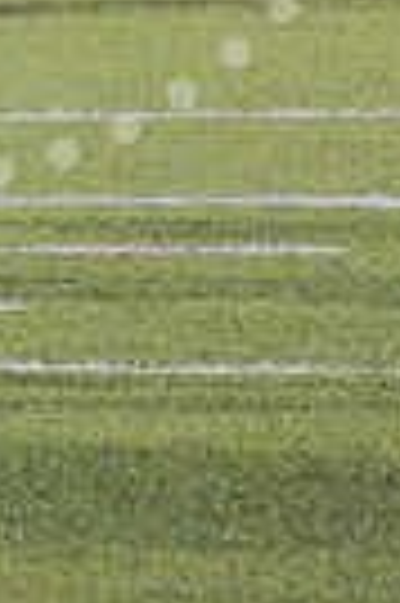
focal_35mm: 865
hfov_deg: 1.6
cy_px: -351
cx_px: -112
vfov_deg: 2.4
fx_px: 14453
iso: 4000
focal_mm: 200
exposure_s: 1/200
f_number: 5.6
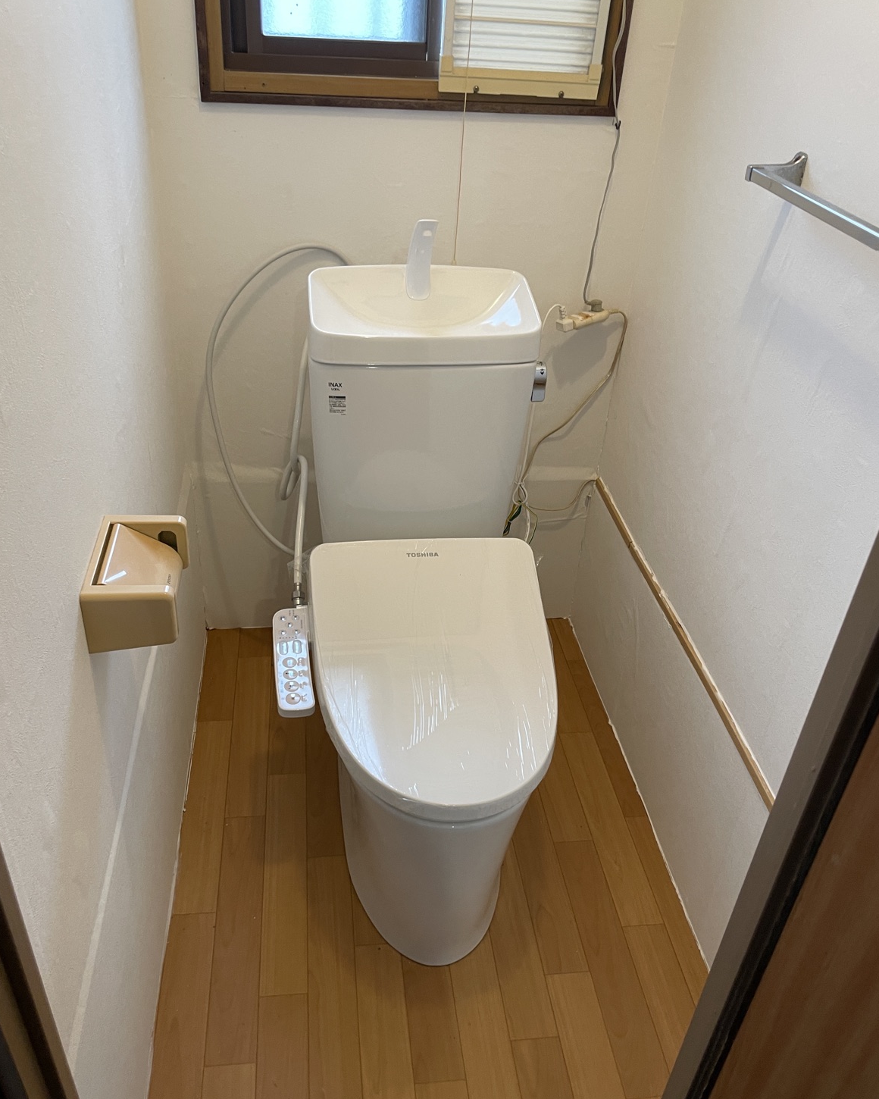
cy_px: 550
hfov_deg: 51.5
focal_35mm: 28
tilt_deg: -34.8
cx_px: 427
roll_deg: -5.0
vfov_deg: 62.2
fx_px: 911
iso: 100
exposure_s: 1/60
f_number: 1.6
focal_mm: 4.2
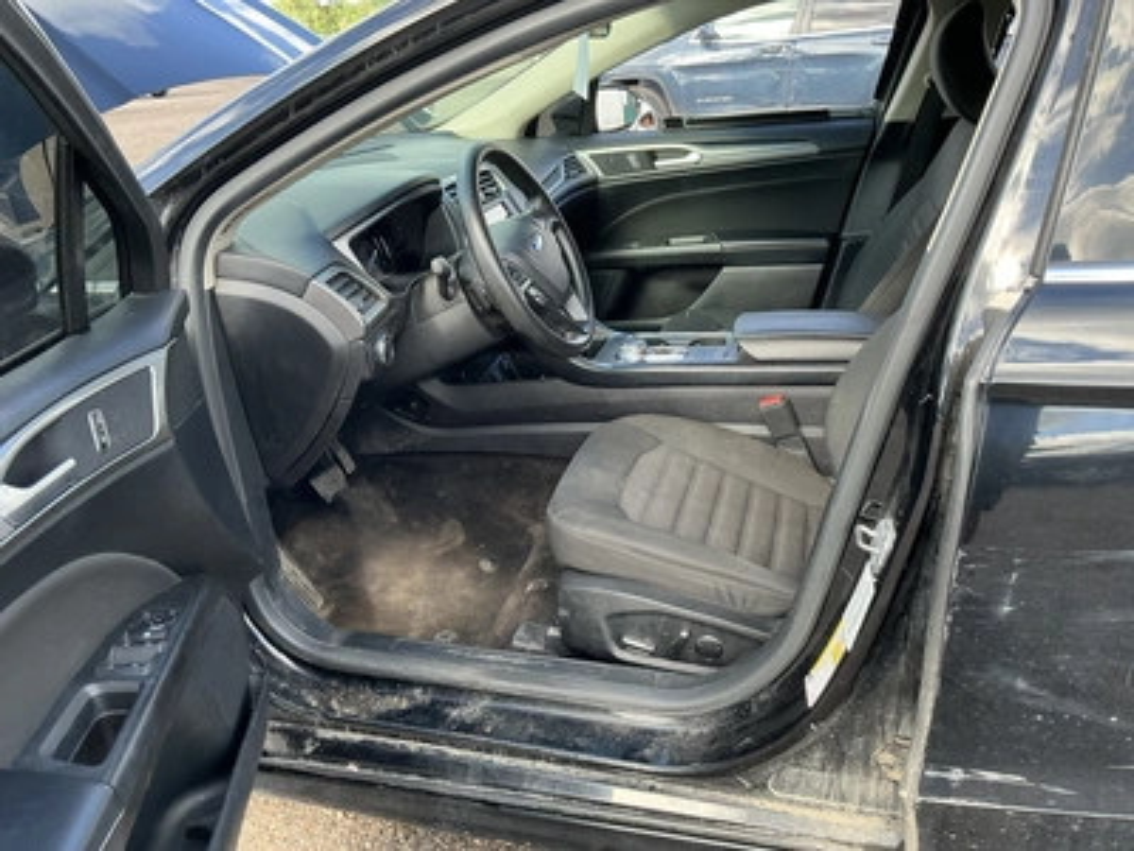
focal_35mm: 28
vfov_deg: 49.7
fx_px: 917
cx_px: 567
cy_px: 426
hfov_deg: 63.4
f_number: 1.8
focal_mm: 3
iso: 32
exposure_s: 1/122
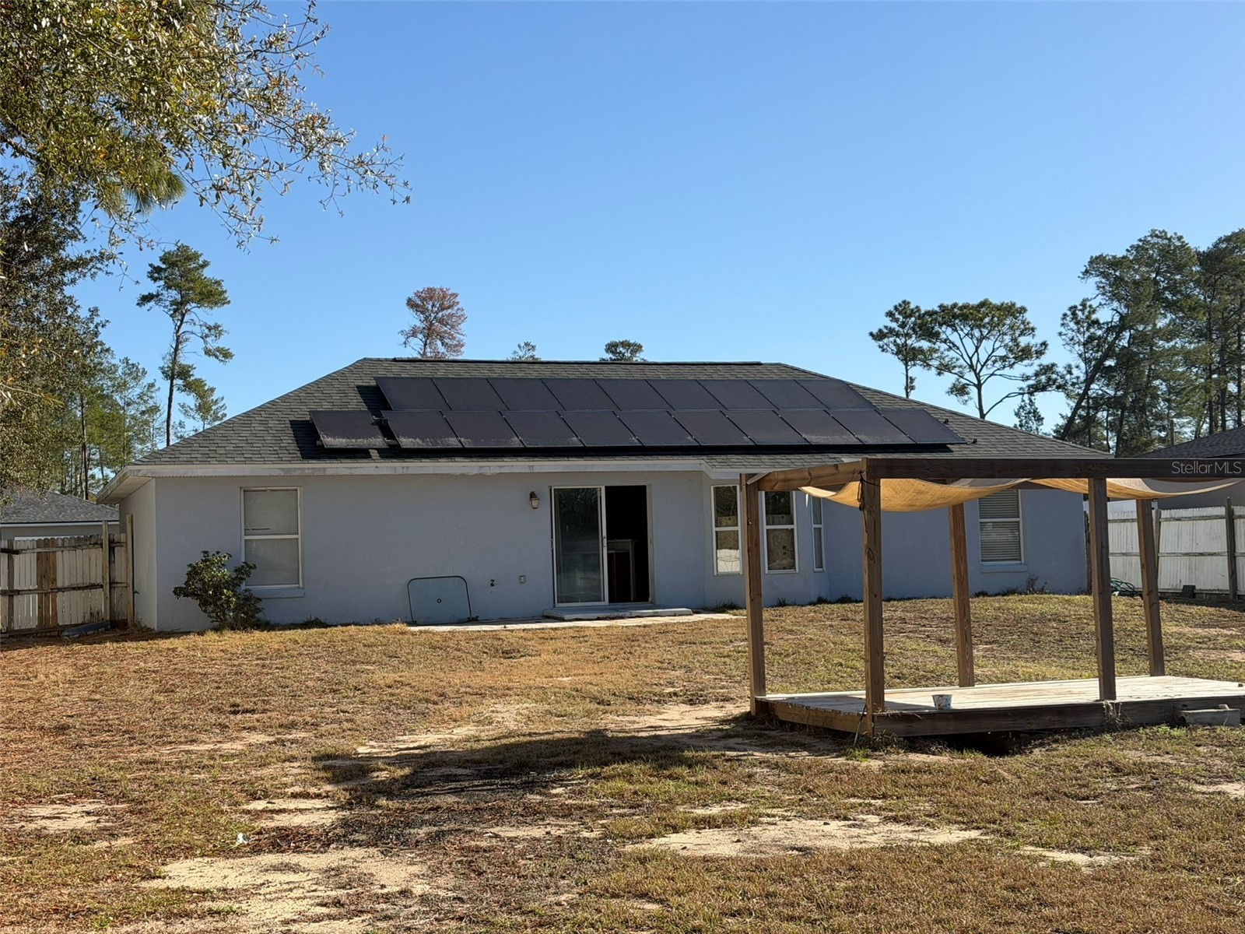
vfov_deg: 30.3
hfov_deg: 39.7
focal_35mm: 48
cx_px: 622
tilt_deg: +3.9
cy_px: 467
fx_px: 1726
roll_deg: +2.0
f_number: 1.78
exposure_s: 1/4098
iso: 64
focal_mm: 6.76
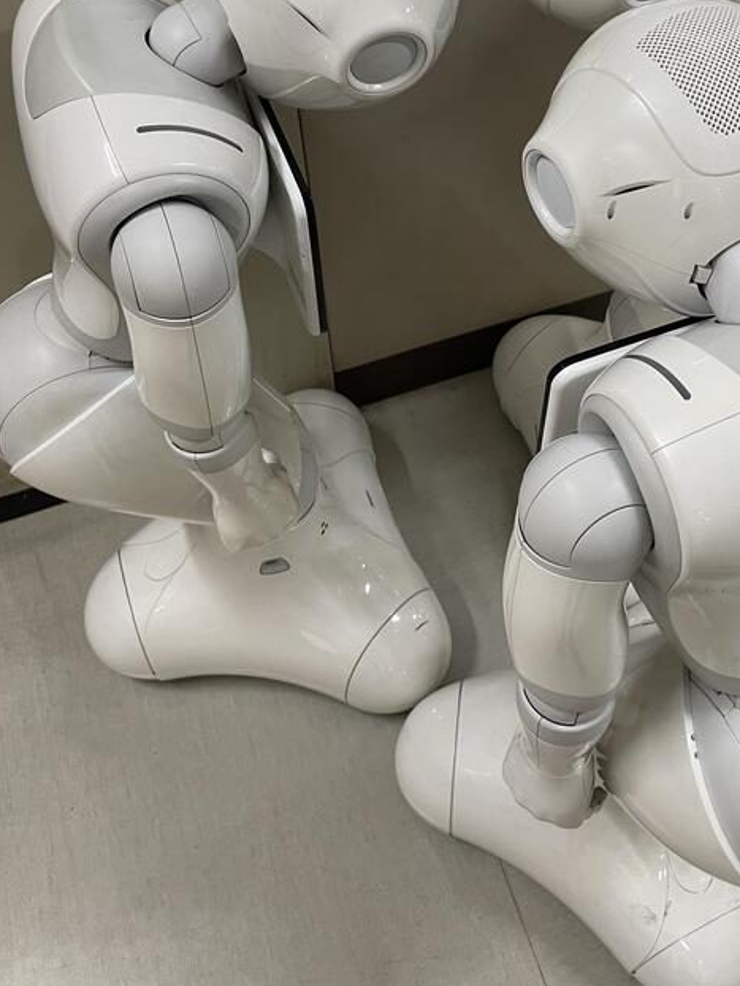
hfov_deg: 36.5
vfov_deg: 46.8
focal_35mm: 39
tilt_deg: -50.4
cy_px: 302
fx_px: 1111
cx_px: 486
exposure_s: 1/60
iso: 125
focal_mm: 4.2
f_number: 1.6
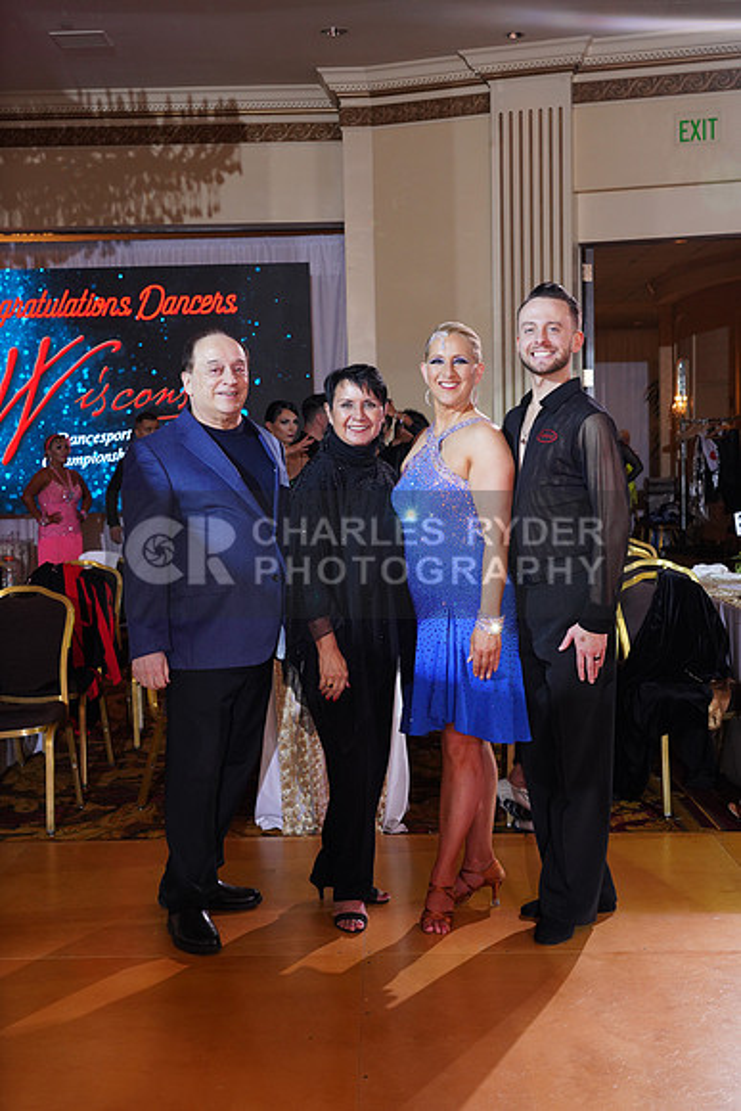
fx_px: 1419
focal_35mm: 46
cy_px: 556
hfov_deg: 29.3
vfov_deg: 42.7
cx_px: 370
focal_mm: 46
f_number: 5.6
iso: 1600
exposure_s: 1/200
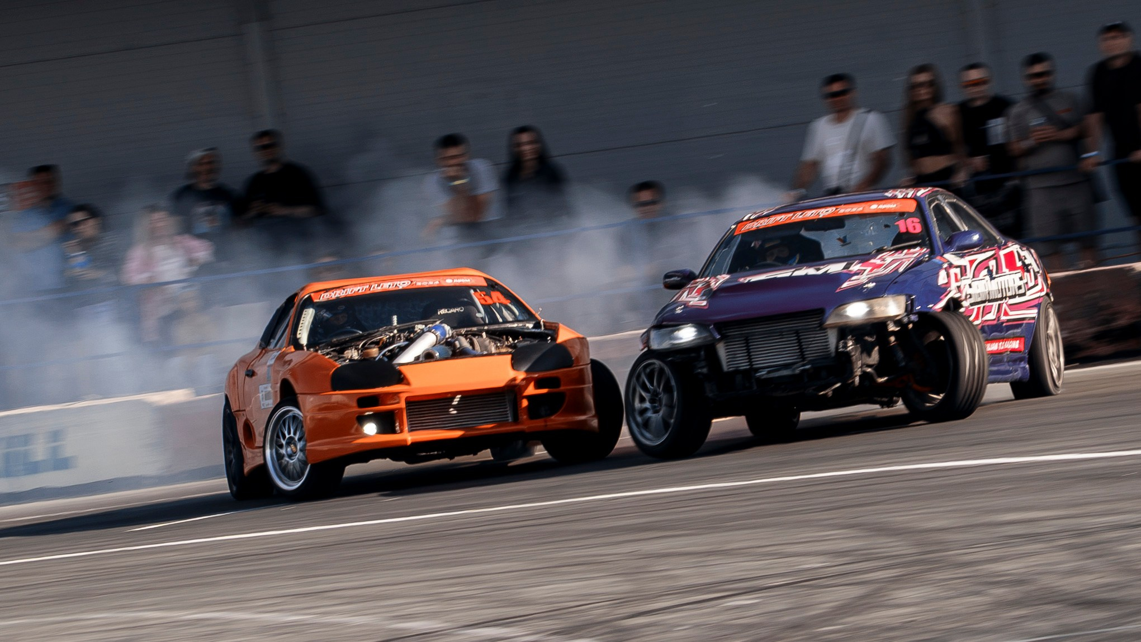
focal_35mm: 424
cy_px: 449
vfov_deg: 2.9
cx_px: 551
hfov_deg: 5.1
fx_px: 12835
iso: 100
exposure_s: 1/125
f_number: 13
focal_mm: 140
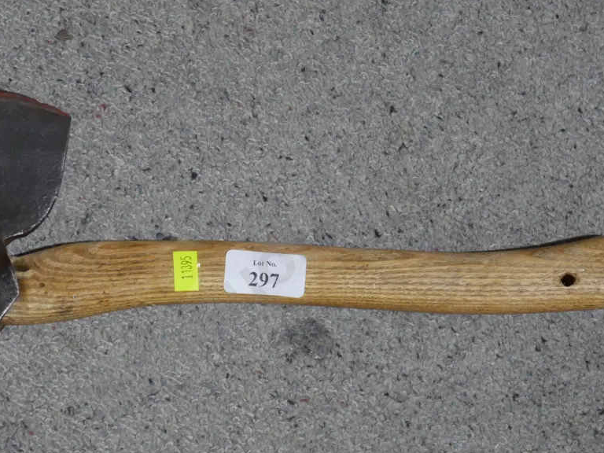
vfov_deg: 13.2
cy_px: 285
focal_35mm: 112
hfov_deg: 17.6
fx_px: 1954
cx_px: 249
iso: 1250
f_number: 5.6
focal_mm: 42
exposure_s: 1/100
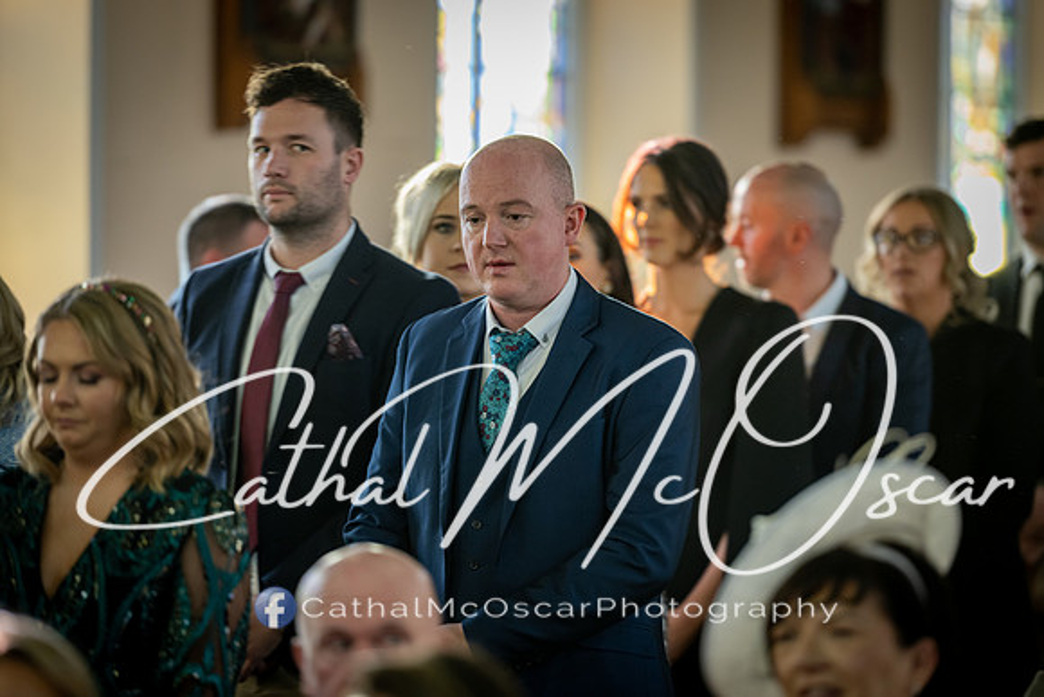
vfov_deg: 6.9
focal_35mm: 200
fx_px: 5801
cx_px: 522
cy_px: 348
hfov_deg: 10.3
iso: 1000
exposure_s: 1/125
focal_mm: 200
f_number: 2.8
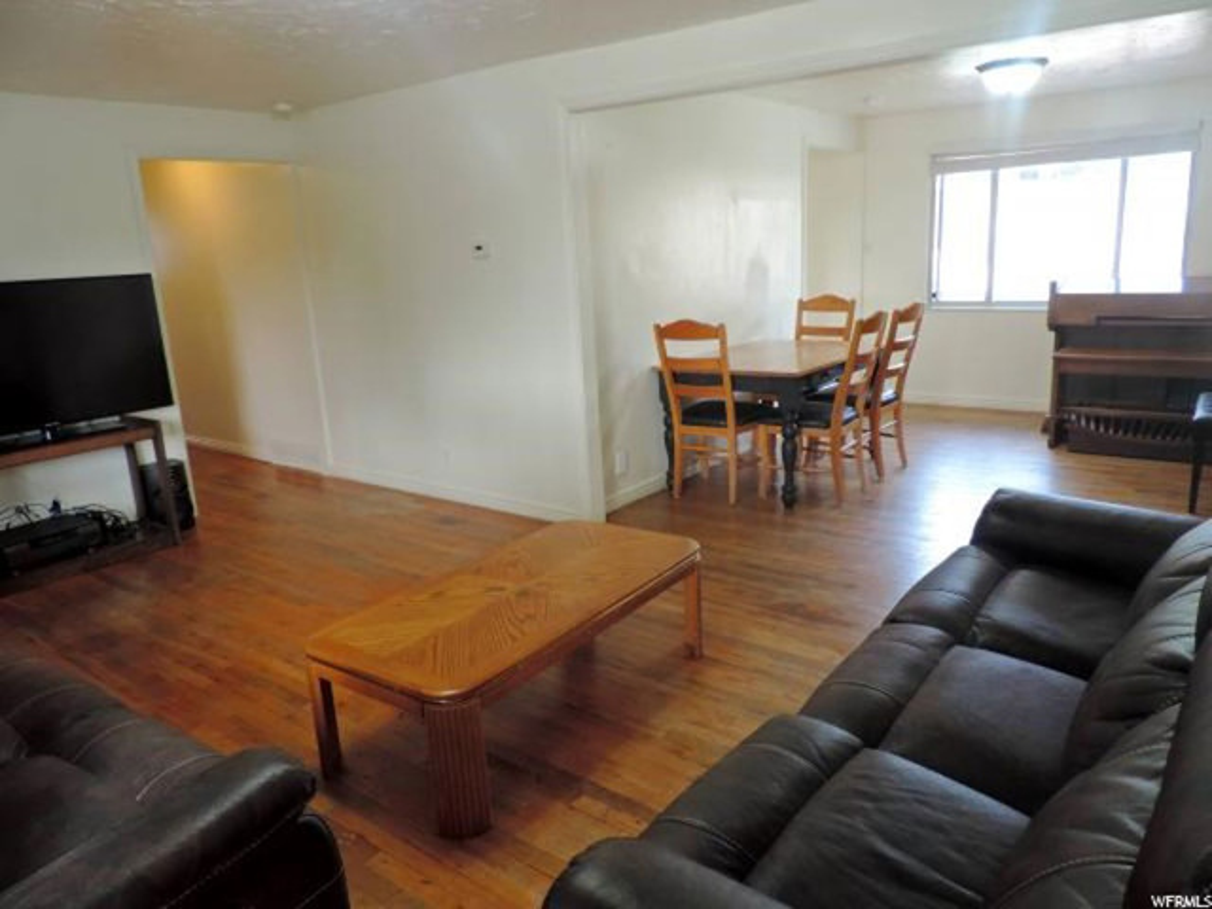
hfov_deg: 71.6
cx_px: 606
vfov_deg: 56.8
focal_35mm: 24
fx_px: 840
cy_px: 454
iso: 250
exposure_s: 1/30
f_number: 3
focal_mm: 4.3
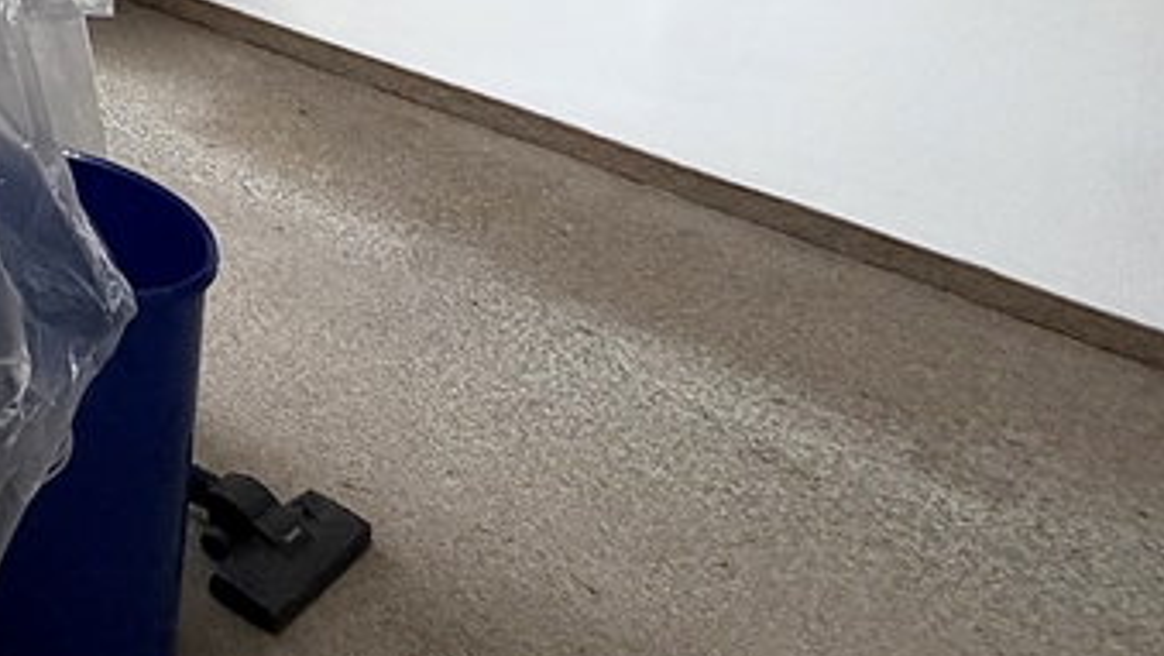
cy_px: -659
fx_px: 1667
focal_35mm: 54
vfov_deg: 16.7
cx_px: -615
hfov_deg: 26.6
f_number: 2.2
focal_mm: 2.22
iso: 125
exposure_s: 1/100
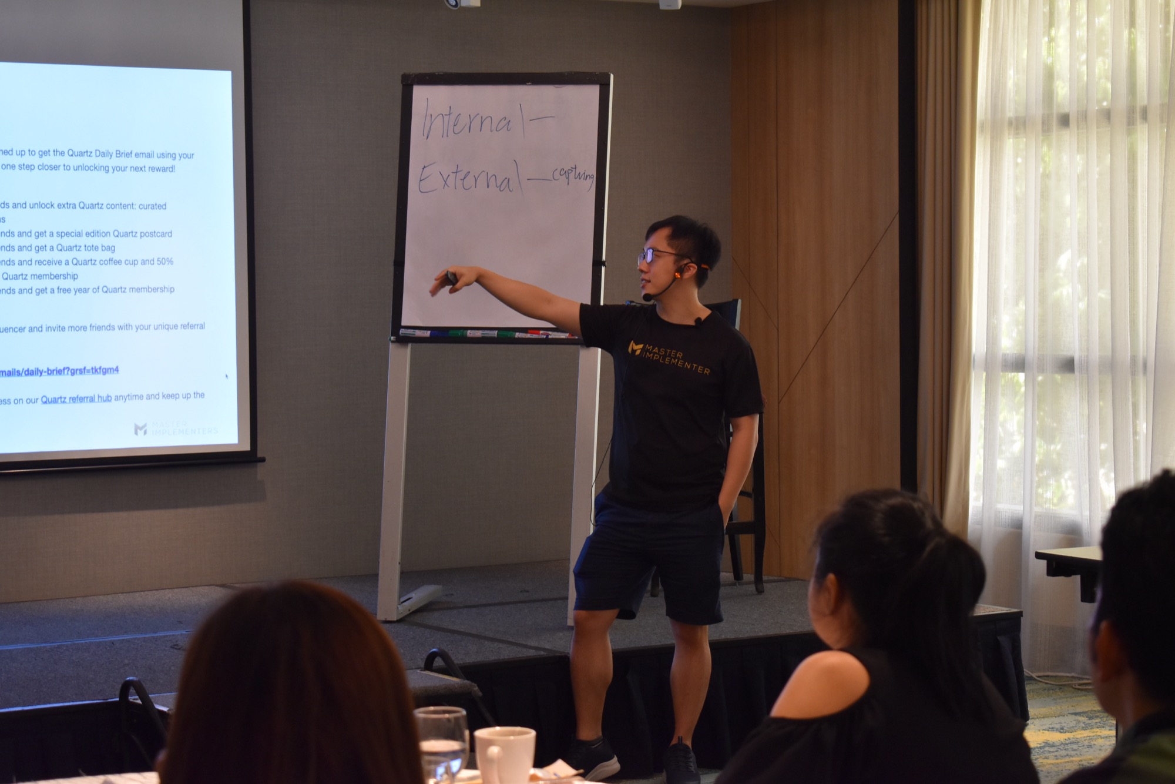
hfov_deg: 24.6
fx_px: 2693
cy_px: 392
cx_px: 588
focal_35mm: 82
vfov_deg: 16.6
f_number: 5.6
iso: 1000
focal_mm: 55
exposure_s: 1/60
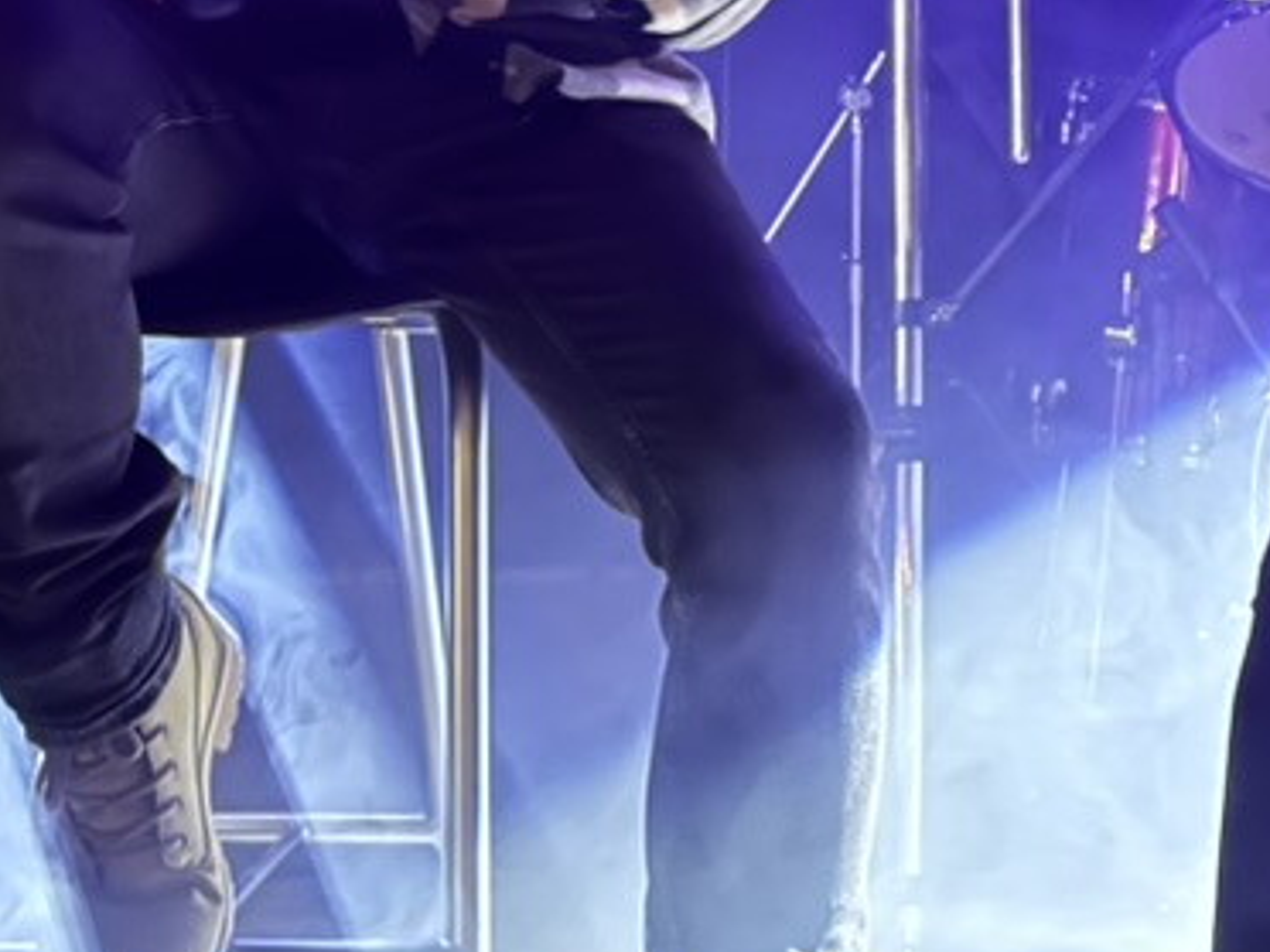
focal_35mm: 132
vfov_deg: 11.0
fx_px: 4843
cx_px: 1195
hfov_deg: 14.7
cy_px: -253
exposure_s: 1/15
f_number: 1.78
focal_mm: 6.76
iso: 800
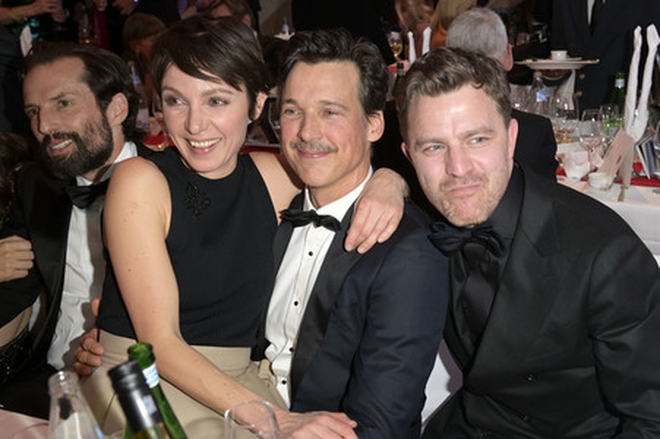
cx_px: 330
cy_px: 220
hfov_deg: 50.7
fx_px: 696
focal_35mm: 38
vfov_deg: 35.0
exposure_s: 1/100
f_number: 5
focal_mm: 38
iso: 2500
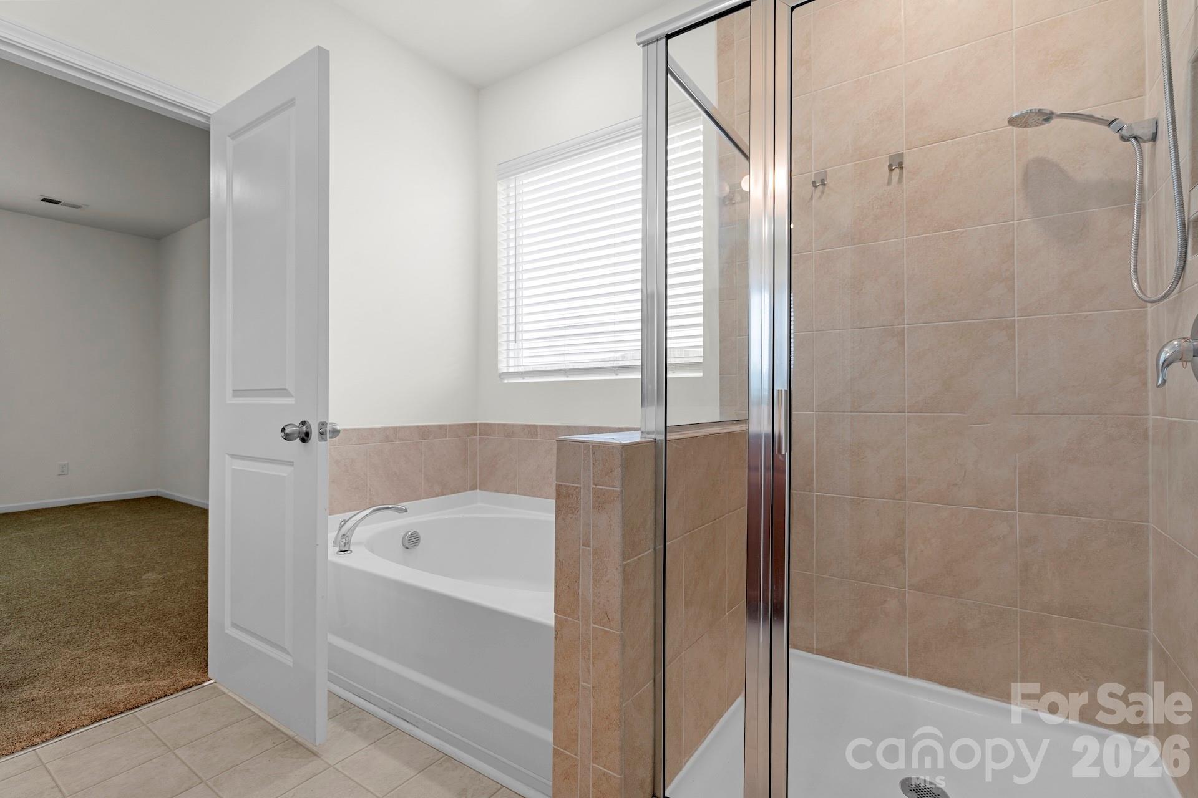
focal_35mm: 16
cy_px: 399
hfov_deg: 96.7
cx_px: 599
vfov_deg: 73.7
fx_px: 532
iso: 100
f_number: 7.1
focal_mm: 16
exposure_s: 1/1.25
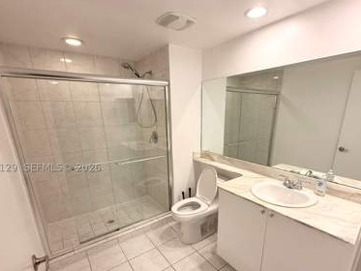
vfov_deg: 70.6
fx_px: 188
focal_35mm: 18
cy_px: 167
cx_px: 190
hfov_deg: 87.7
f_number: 2.2
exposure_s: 1/120
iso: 160
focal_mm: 2.22
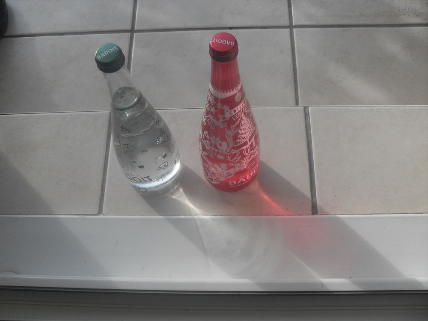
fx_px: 457
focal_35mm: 37
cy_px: 160
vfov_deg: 38.7
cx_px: 214
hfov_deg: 50.1
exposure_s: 1/90
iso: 80
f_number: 8.9
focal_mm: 6.3
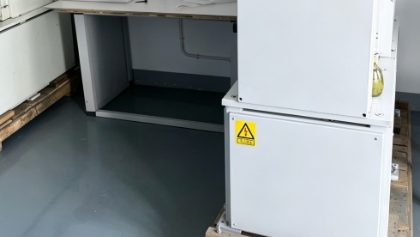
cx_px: 172
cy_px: 27
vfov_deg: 24.3
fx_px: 535
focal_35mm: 48
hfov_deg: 42.7
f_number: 1.9
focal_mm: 6.67
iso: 160
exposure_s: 1/50
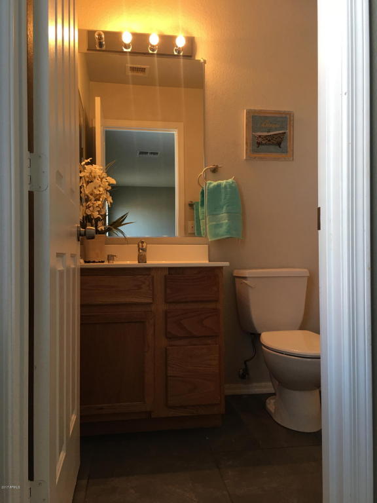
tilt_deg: +2.2
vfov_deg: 61.7
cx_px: 188
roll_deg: +0.6
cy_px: 252
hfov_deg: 48.2
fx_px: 421
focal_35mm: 29
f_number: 2.2
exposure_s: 1/15
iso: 25
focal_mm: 4.15
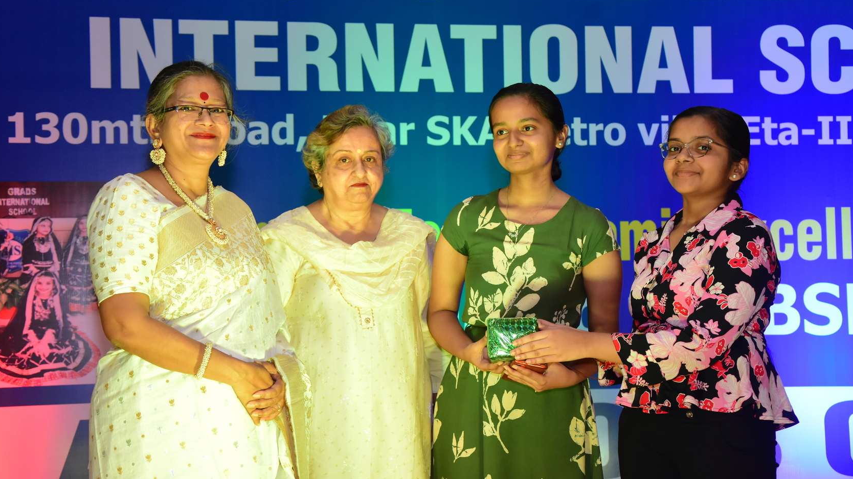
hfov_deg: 29.5
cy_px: 228
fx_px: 1618
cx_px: 425
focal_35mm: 72
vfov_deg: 16.9
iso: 1250
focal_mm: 45
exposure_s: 1/125
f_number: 4.8
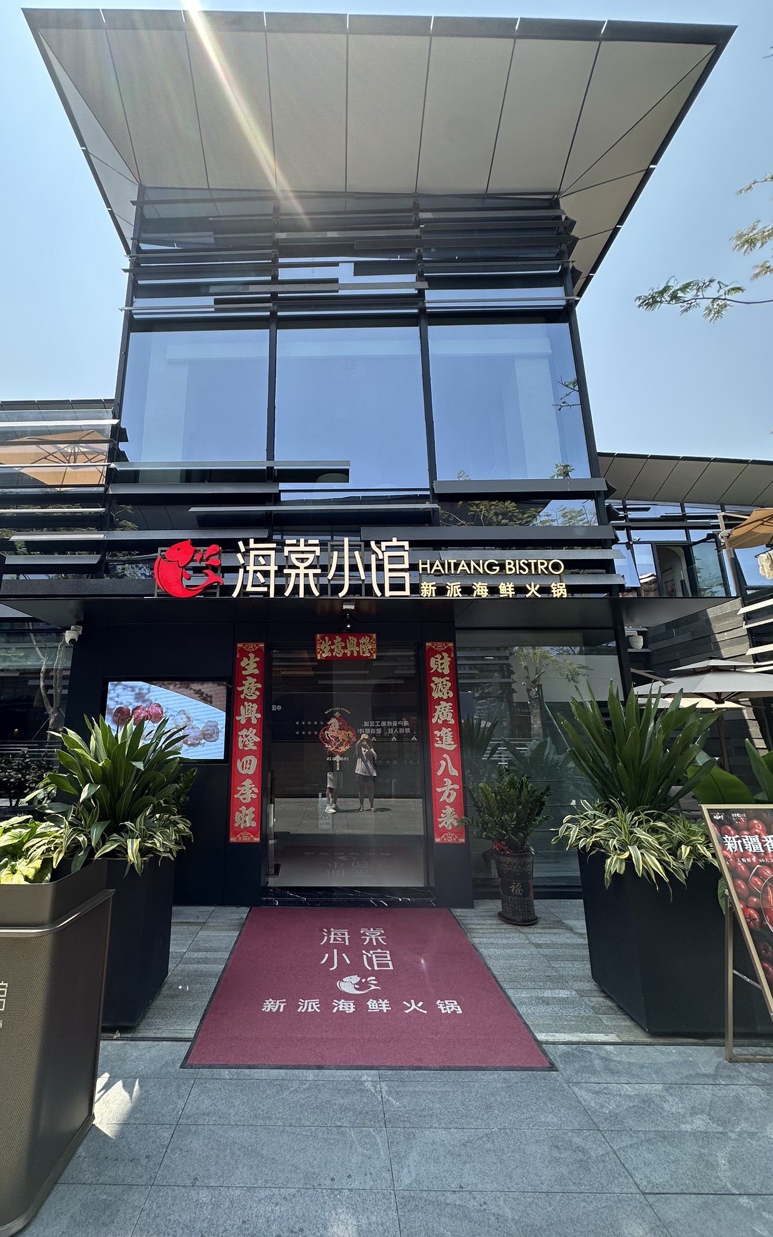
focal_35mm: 15
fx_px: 506
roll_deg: +0.3
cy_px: 614
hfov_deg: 74.2
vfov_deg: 101.5
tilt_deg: +14.4
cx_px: 321
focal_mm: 2.22
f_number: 2.2
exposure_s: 1/940
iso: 40
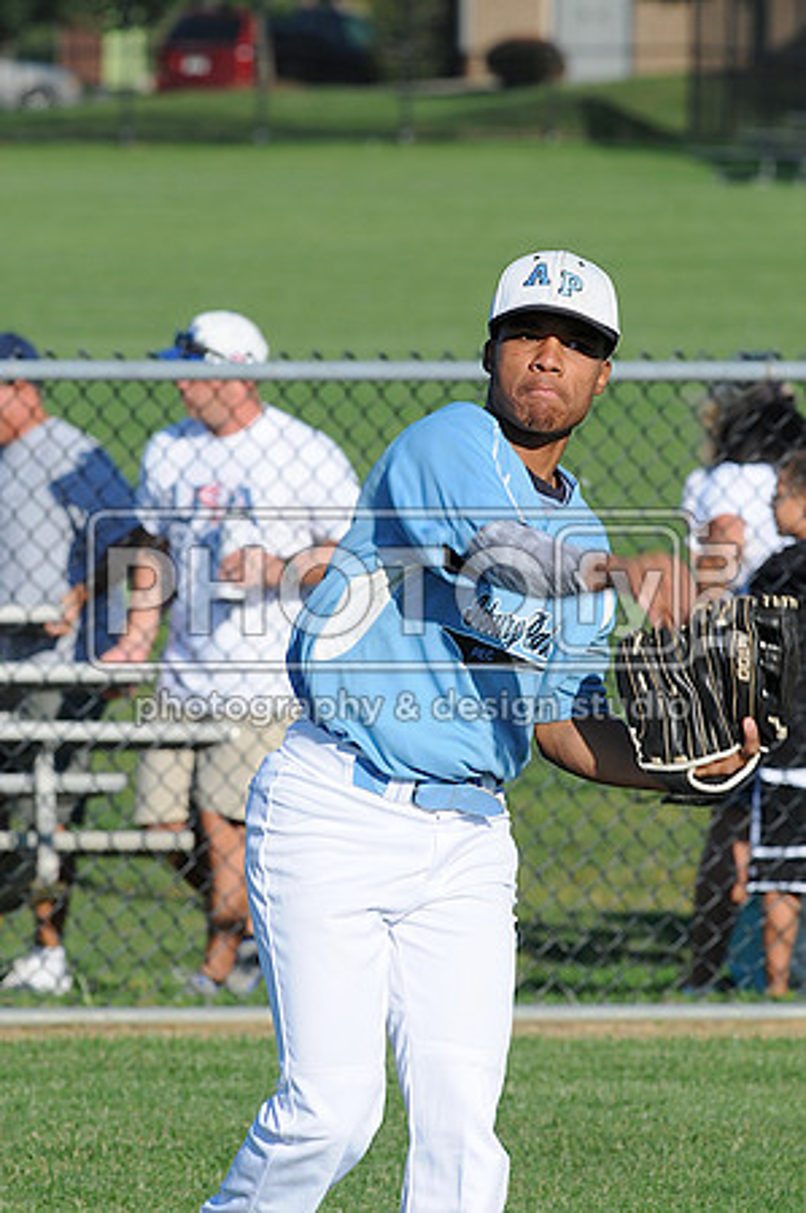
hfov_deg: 3.0
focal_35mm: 450
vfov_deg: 4.6
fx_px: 15146
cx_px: 403
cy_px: 606
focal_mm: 300
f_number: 11
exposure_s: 1/320
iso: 200
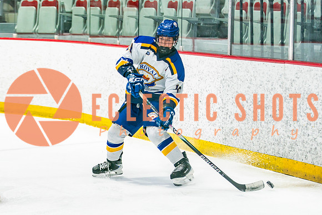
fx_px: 1726
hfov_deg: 10.6
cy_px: 105
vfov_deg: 7.1
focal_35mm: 193
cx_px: 106
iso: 500
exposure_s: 1/640
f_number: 3.2
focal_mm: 105
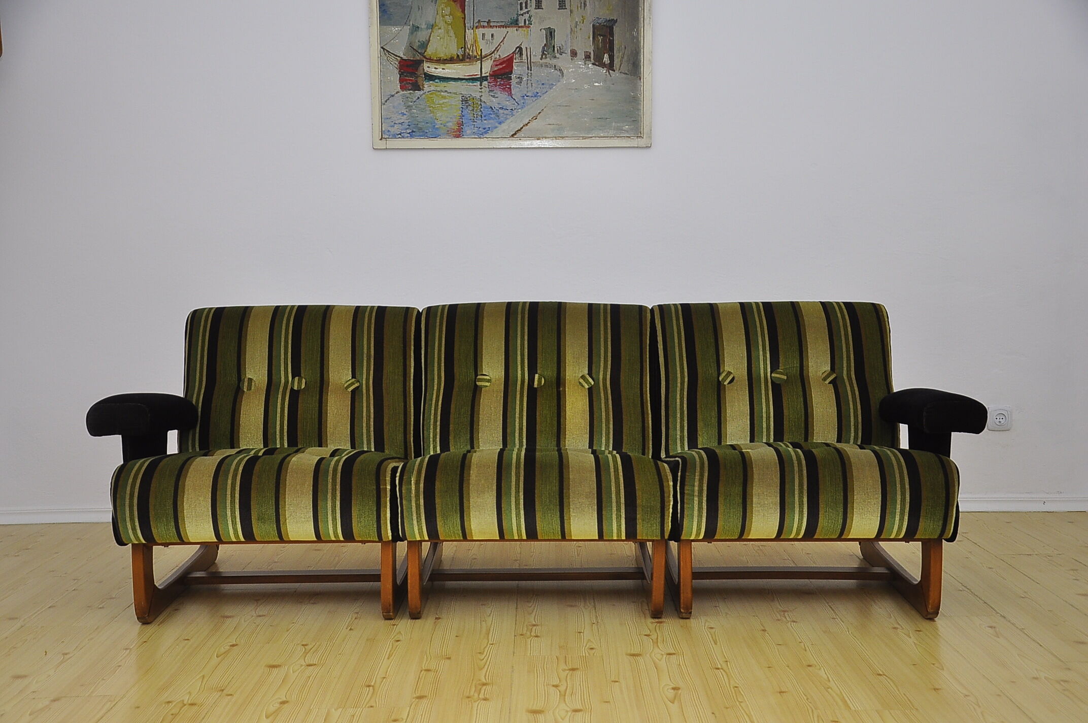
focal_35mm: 48
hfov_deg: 41.2
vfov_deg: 28.0
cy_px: 362
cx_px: 544
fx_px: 1449
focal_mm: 32
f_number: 4.2
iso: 400
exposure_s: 1/160
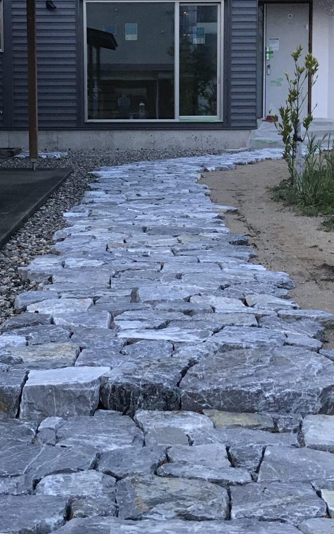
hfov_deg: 22.4
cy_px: 169
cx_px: 141
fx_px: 845
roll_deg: +0.2
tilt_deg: -3.1
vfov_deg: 34.7
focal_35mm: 58
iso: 40
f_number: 1.8
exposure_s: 1/20
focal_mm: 3.99
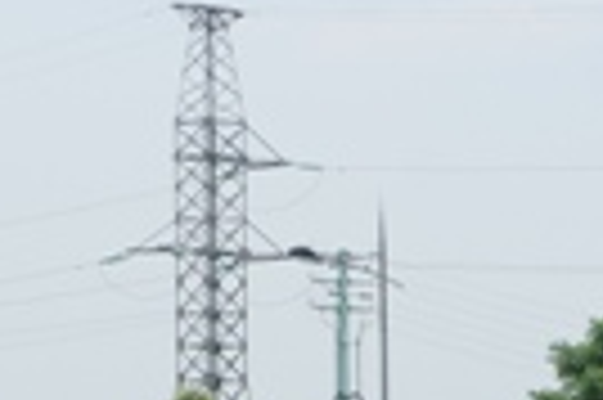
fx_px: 4718
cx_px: 598
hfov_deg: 7.3
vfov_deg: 4.8
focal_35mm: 282
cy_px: 861
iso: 200
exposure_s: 1/320
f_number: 13
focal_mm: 36
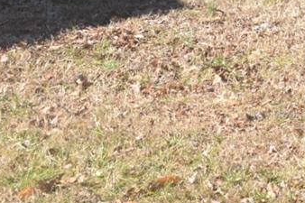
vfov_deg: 7.5
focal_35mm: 173
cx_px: 470
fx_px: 1465
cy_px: -235
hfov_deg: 11.4
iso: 400
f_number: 10
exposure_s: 1/200
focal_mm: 26
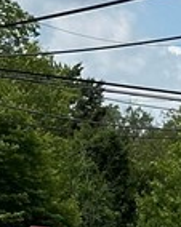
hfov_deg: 4.3
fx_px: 2277
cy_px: 264
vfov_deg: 5.7
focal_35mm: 339
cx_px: 581
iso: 64
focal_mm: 6.86
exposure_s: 1/4785
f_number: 1.78
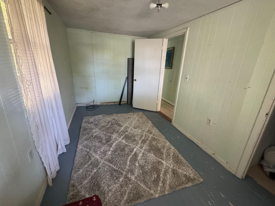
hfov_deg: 98.2
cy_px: 97
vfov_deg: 81.7
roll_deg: -3.9
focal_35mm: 15
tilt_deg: -17.8
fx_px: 119
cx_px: 136
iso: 640
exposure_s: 1/60
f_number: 2.2
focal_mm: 2.22
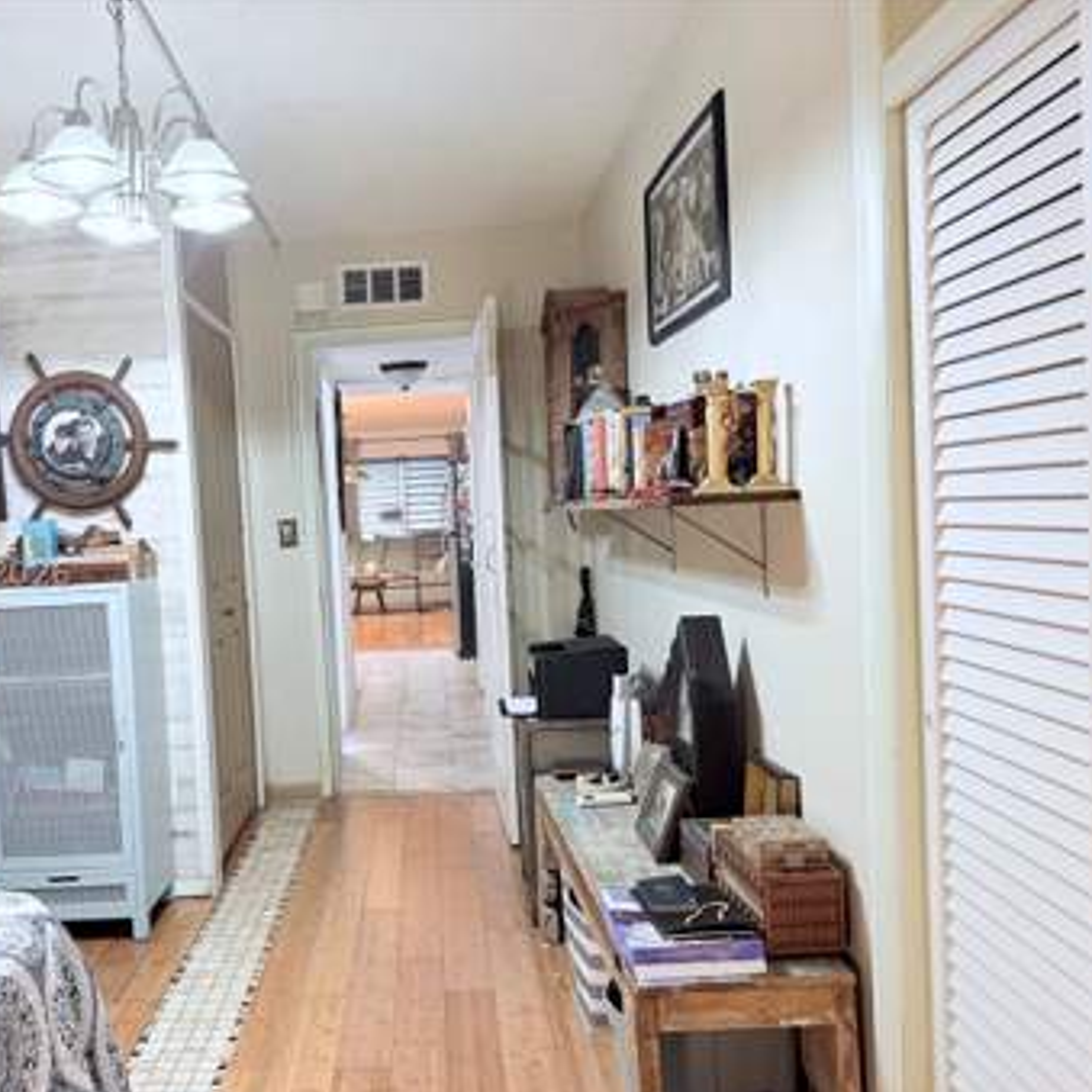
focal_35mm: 30
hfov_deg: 53.0
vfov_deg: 54.0
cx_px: 367
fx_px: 1071
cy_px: 573
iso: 320
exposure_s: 1/60
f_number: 1.78
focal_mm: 6.76
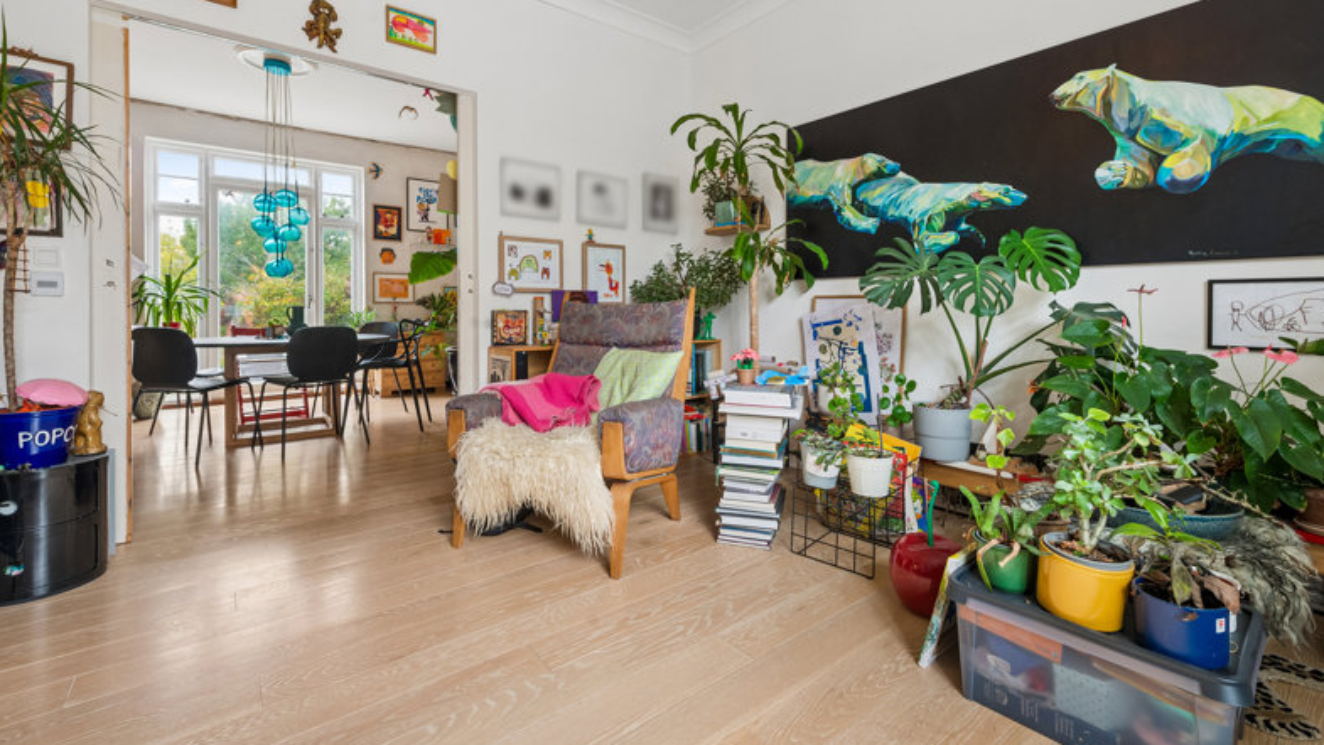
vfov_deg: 66.9
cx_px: 659
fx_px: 562
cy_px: 326
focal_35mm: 16
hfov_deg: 99.4
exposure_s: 1/10
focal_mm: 15
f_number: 9
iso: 320
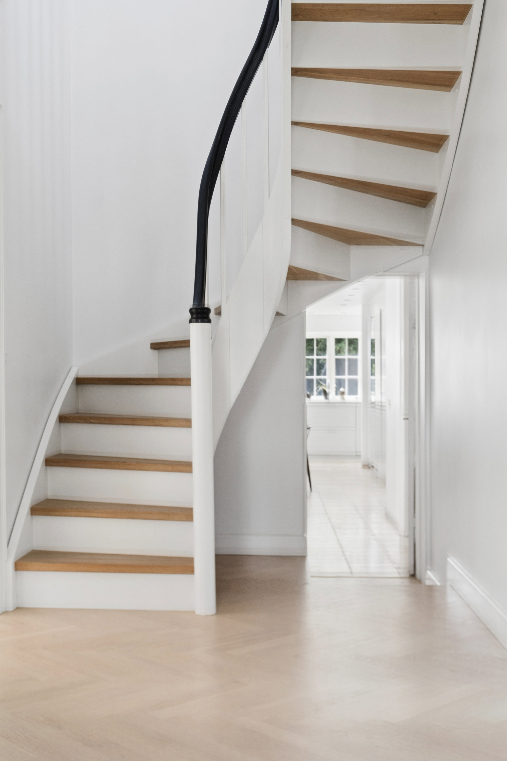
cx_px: 254
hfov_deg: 33.0
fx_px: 855
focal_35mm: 40
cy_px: 380
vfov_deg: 47.9
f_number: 8
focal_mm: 27
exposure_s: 1/30
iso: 500
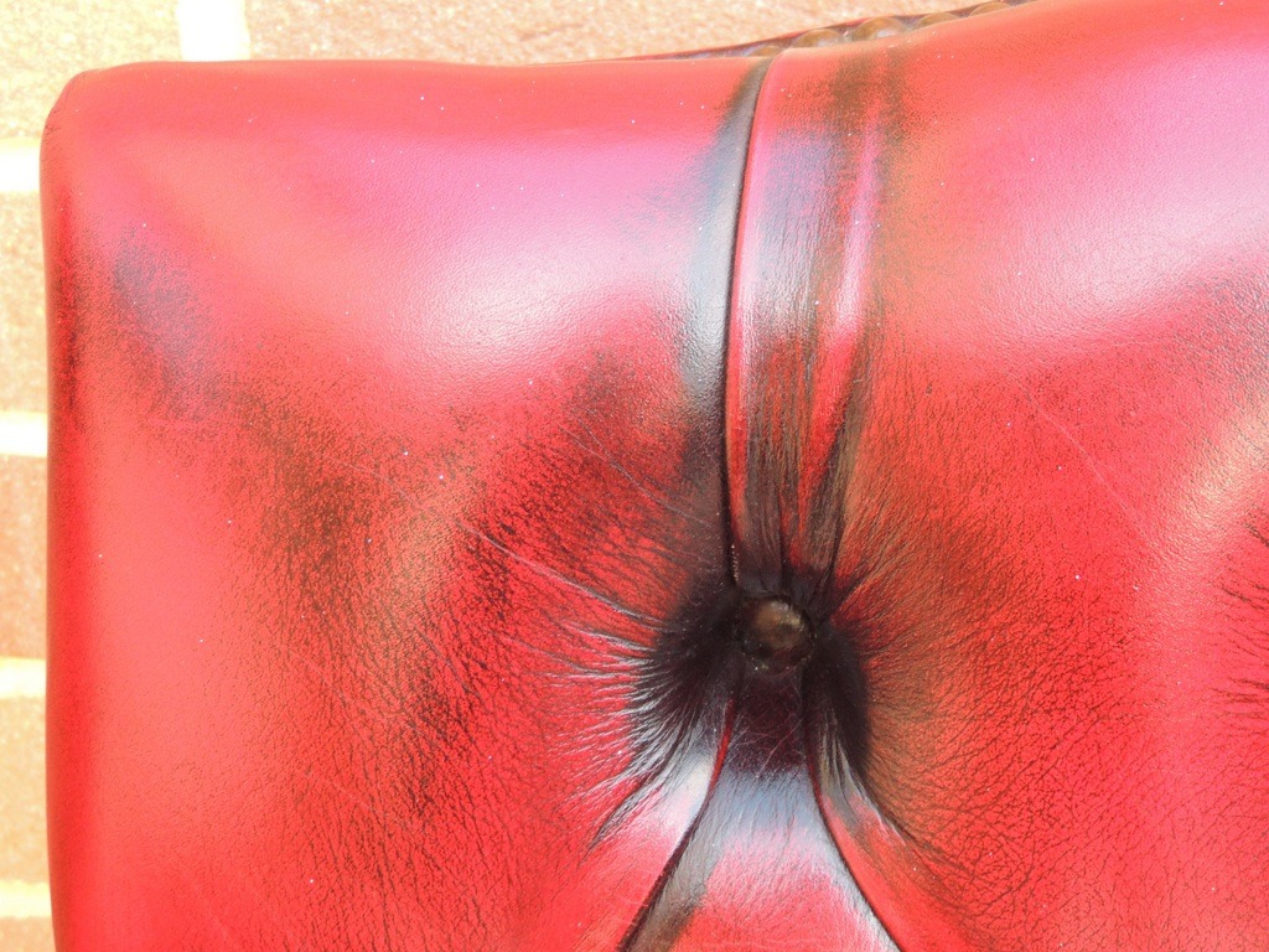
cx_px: 634
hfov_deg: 19.6
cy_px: 476
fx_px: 3666
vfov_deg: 14.8
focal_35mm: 100
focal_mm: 17.8
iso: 400
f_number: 4.1
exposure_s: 1/25
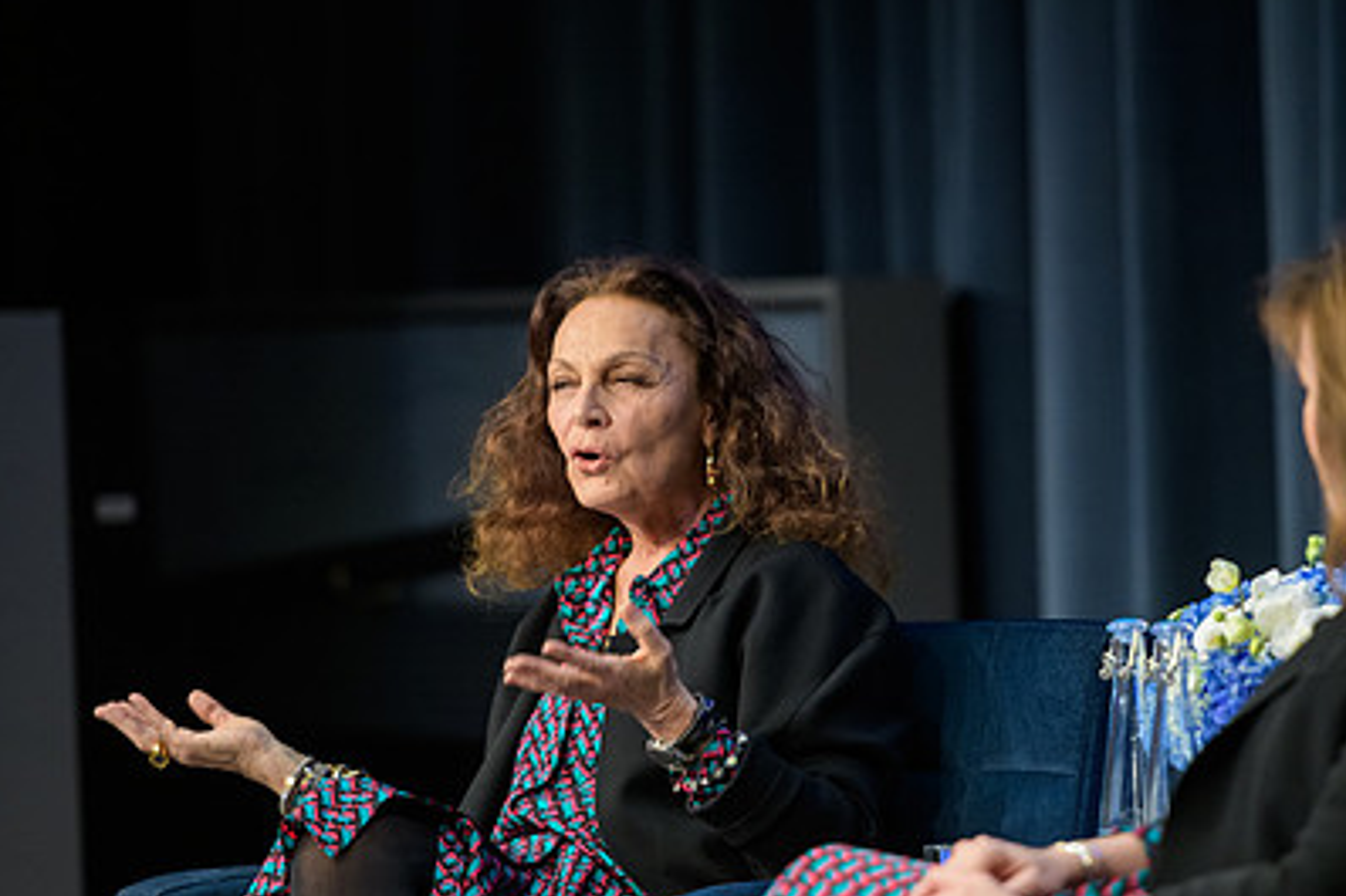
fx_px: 10352
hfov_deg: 7.4
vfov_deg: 5.0
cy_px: 620
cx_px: 785
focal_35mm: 277
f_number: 3.2
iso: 1600
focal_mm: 190
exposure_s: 1/125
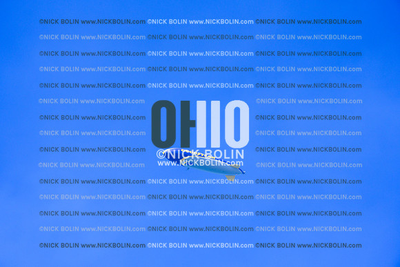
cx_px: 200
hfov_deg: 28.8
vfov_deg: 19.5
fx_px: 778
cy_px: 134
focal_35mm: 70
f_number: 8
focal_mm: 70
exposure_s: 1/2000
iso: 800
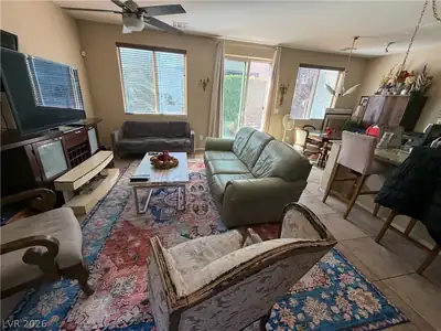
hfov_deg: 102.1
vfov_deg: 85.7
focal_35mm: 14
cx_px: 220
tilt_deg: -20.0
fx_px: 178
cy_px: 166
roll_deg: -2.8
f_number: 2.2
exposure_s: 1/121
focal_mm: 2.22
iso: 250
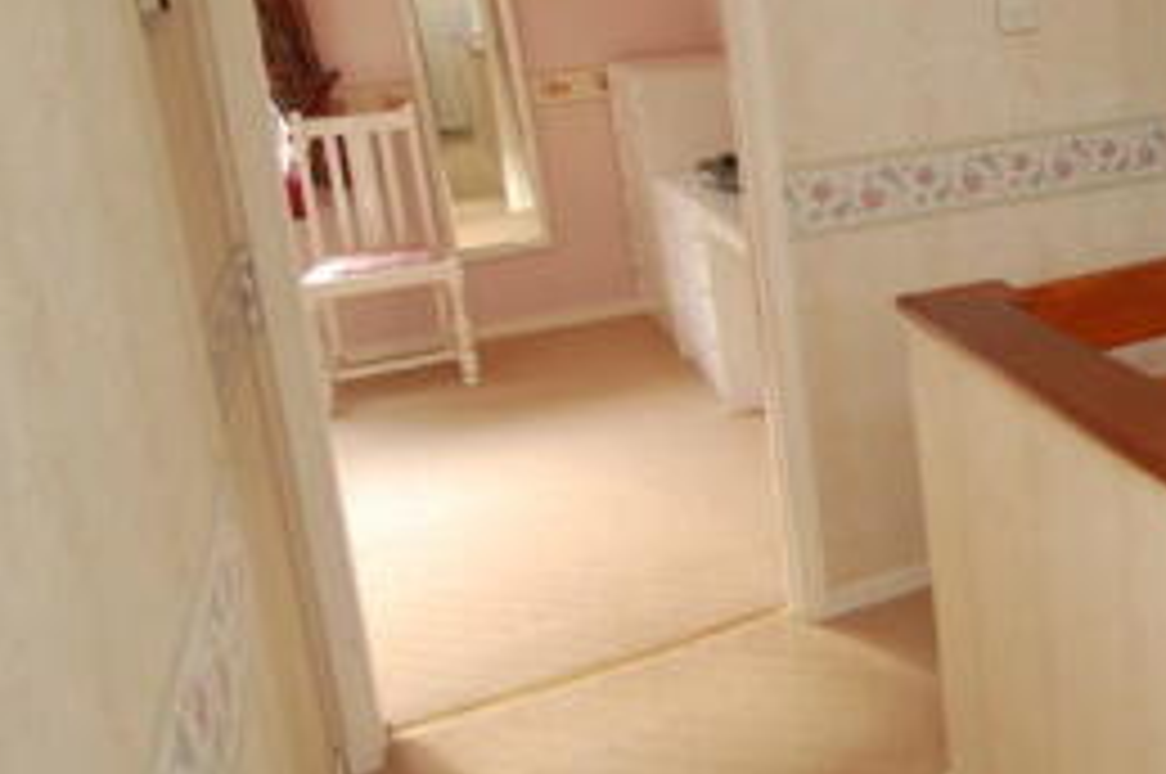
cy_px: 180
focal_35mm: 38
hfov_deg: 41.4
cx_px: 1256
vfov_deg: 34.1
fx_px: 1229
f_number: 4
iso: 400
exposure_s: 1/60
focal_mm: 10
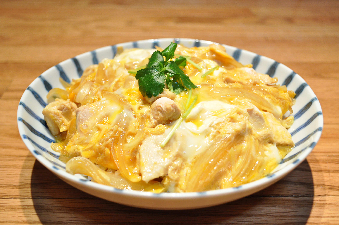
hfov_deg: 46.4
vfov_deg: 31.8
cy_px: 112
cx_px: 170
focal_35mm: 42
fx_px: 395
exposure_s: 1/50
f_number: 4.5
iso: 1000
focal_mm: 28
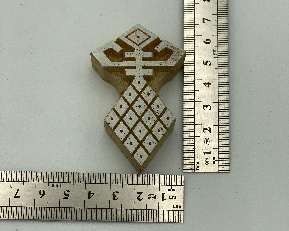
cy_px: 126
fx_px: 582
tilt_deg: -75.6
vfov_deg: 22.5
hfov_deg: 27.9
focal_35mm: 68
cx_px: 145
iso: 20
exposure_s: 1/888
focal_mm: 6
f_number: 2
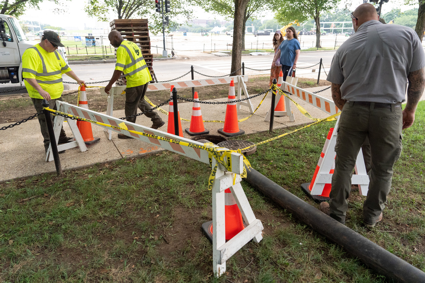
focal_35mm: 24
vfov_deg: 53.1
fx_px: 283
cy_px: 142
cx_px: 212
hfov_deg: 73.8
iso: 3200
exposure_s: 1/4000
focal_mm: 24
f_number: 3.2
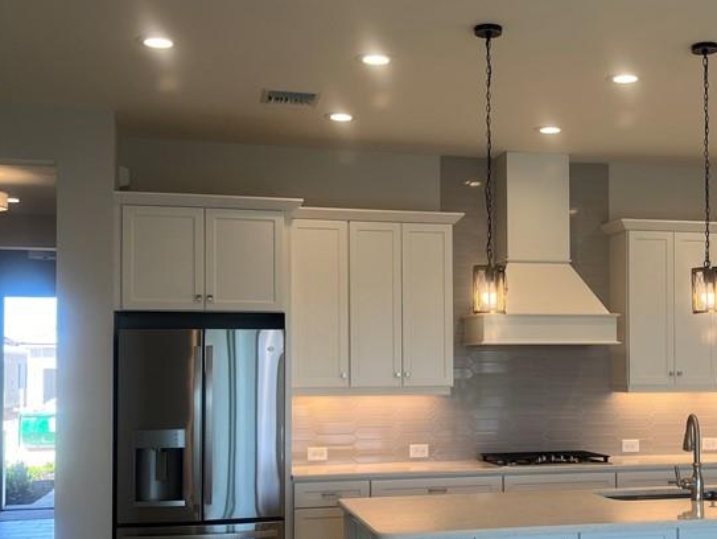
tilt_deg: +0.9
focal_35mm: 49
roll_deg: +0.6
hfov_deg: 38.5
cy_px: 336
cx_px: 477
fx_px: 1016
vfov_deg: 29.6
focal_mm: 5.1
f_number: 1.6
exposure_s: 1/124
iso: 40
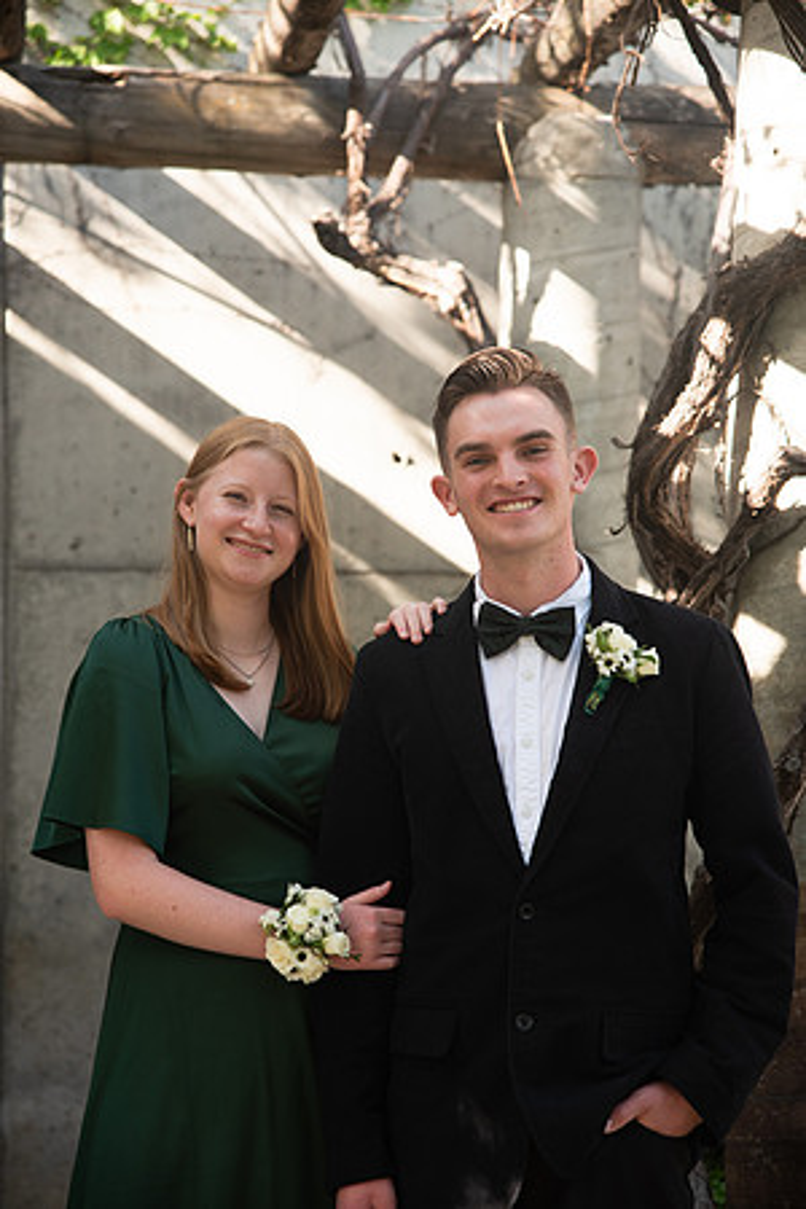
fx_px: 3358
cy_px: 604
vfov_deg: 20.4
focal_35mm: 100
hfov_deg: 13.7
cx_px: 403
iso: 400
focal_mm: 100
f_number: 5
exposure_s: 1/200
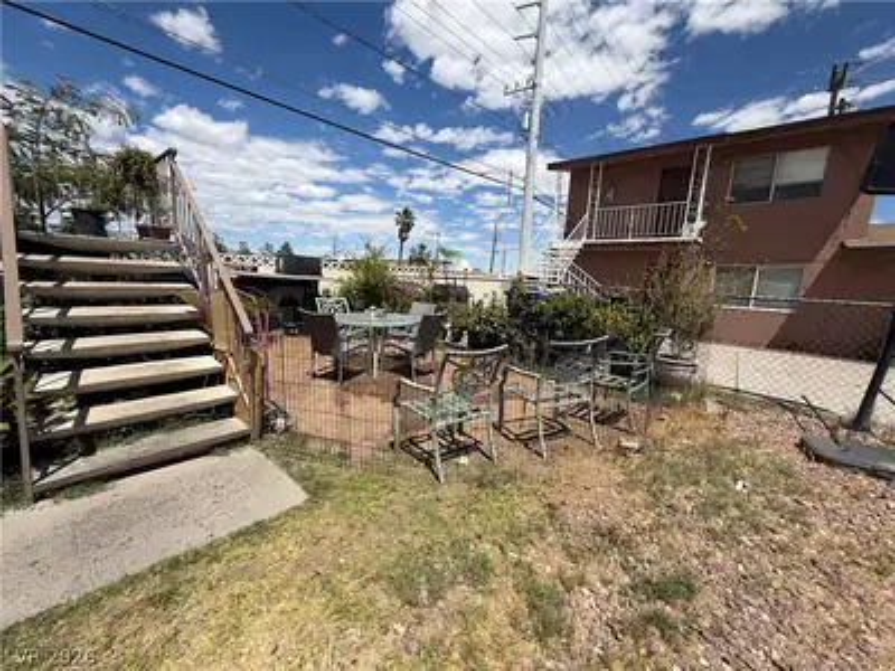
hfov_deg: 102.1
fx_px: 362
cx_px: 448
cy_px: 336
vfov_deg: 85.7
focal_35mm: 14
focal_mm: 2.22
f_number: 2.2
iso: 20
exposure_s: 1/1259
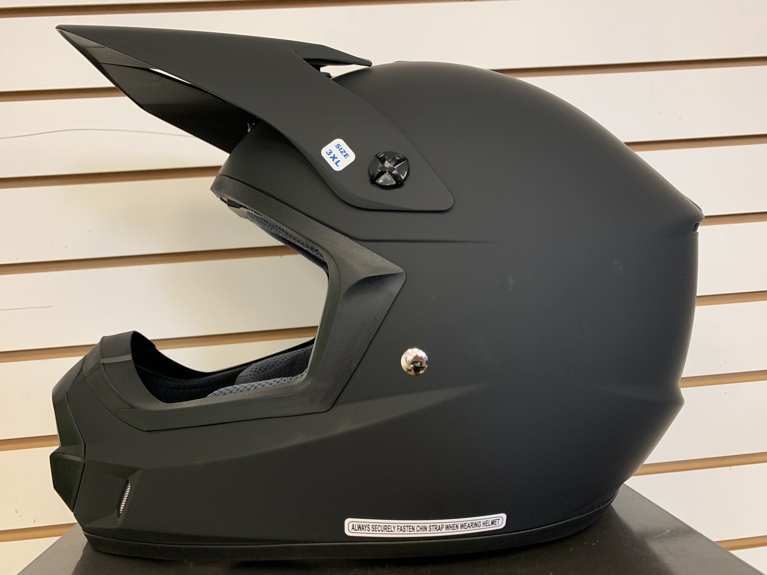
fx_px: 576
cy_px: 288
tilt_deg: +2.4
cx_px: 384
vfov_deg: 53.1
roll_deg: +4.5
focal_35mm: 26
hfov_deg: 67.3
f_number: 1.8
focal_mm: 4.25
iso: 100
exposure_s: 1/60
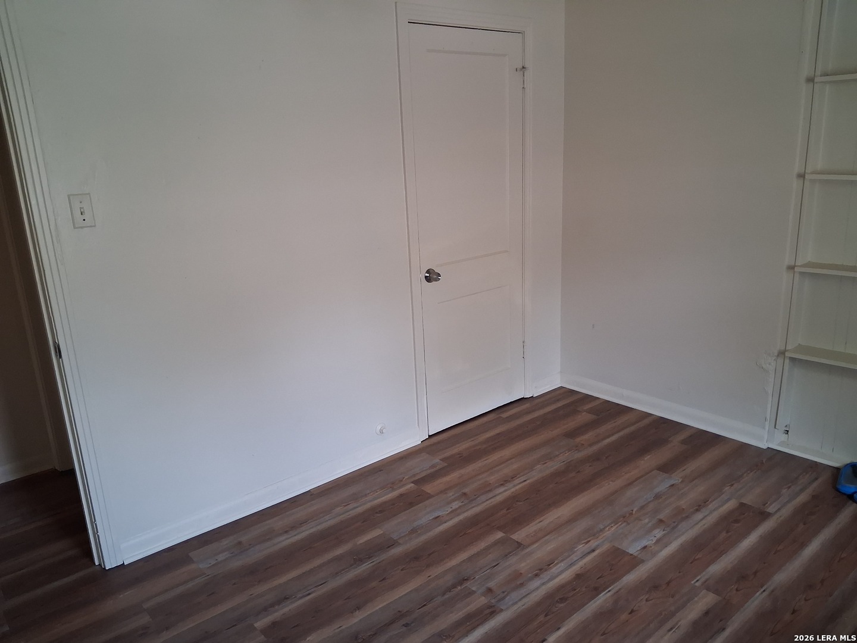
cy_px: 322
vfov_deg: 51.4
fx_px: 668
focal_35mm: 27
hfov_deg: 65.3
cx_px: 428
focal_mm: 4
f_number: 1.8
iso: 500
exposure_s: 1/100
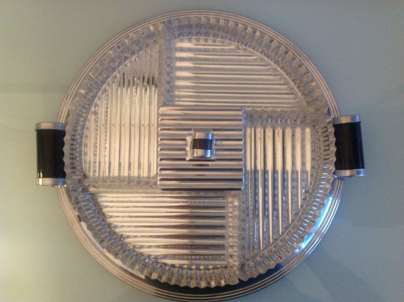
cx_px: 202
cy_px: 151
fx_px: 408
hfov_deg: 52.7
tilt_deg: -86.2
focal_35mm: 35
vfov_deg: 40.6
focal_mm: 4.28
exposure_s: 1/15
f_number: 2.4
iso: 400
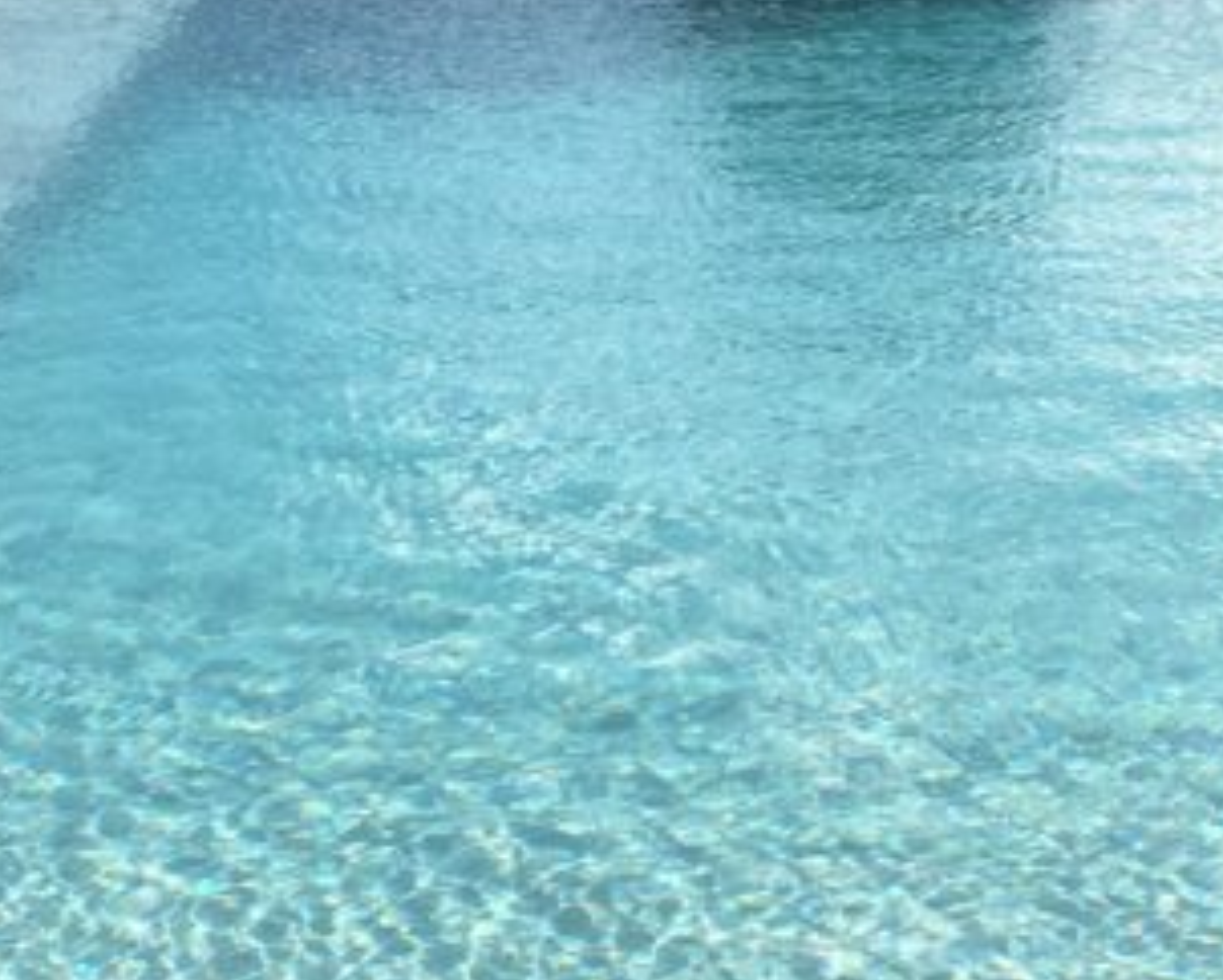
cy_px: 895
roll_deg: +2.0
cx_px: 753
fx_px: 3477
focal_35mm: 96
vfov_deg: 15.8
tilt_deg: -21.3
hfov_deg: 19.9
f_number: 2.2
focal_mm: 4.15
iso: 25
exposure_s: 1/2959
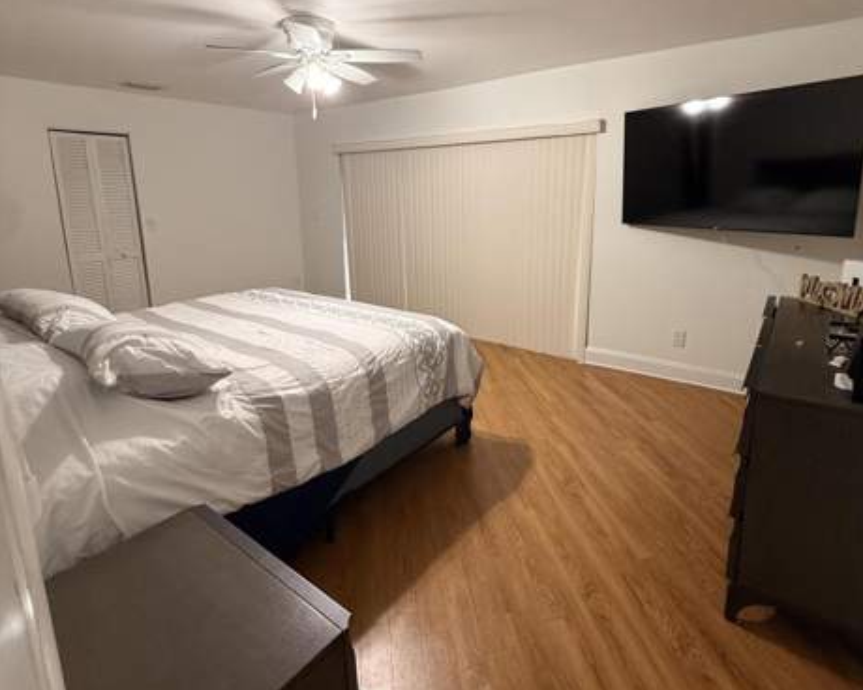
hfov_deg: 83.3
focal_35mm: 19
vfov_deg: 70.4
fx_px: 485
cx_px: 447
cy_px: 289
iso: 250
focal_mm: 2.22
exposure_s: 1/60
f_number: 2.2
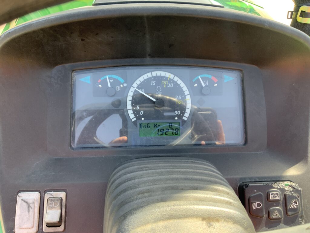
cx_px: 155
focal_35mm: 29
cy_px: 116
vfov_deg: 48.2
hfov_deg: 61.7
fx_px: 260
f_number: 1.8
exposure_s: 1/122
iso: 25
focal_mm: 3
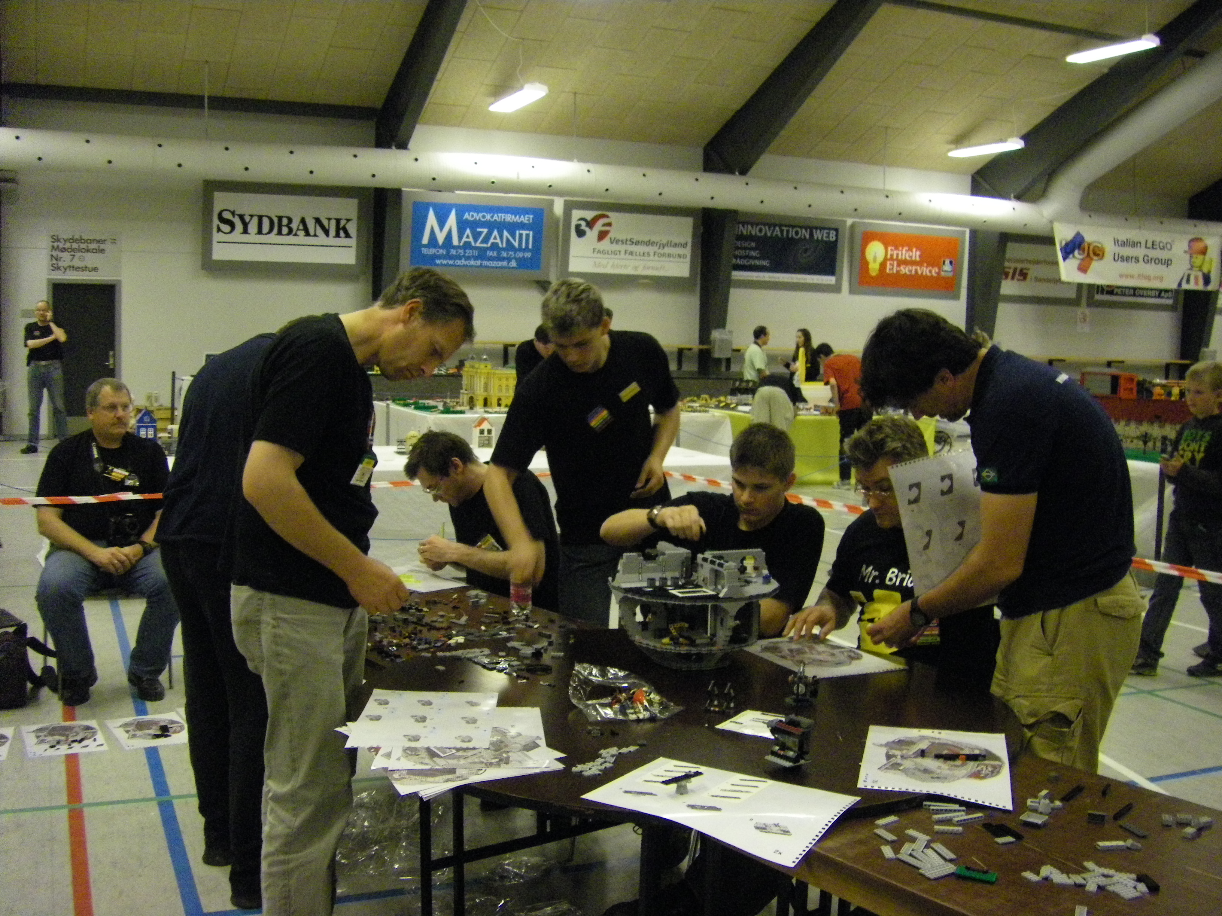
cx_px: 611
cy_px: 458
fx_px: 1341
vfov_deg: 37.7
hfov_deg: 49.0
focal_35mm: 38
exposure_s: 1/50
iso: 800
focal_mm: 6.3
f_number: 3.5
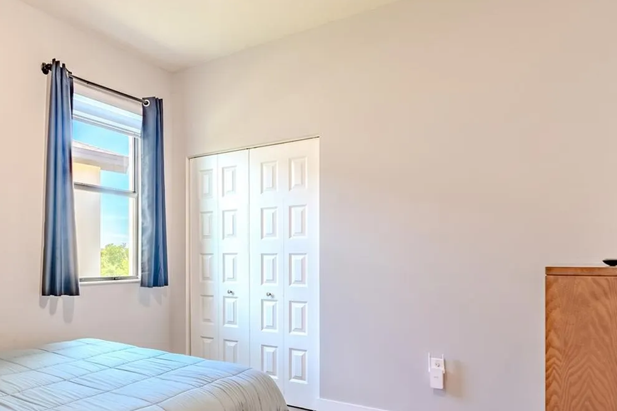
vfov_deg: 48.1
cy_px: 296
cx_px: 189
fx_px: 445
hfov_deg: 66.8
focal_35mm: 26
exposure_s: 1/640
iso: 1600
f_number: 8
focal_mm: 16
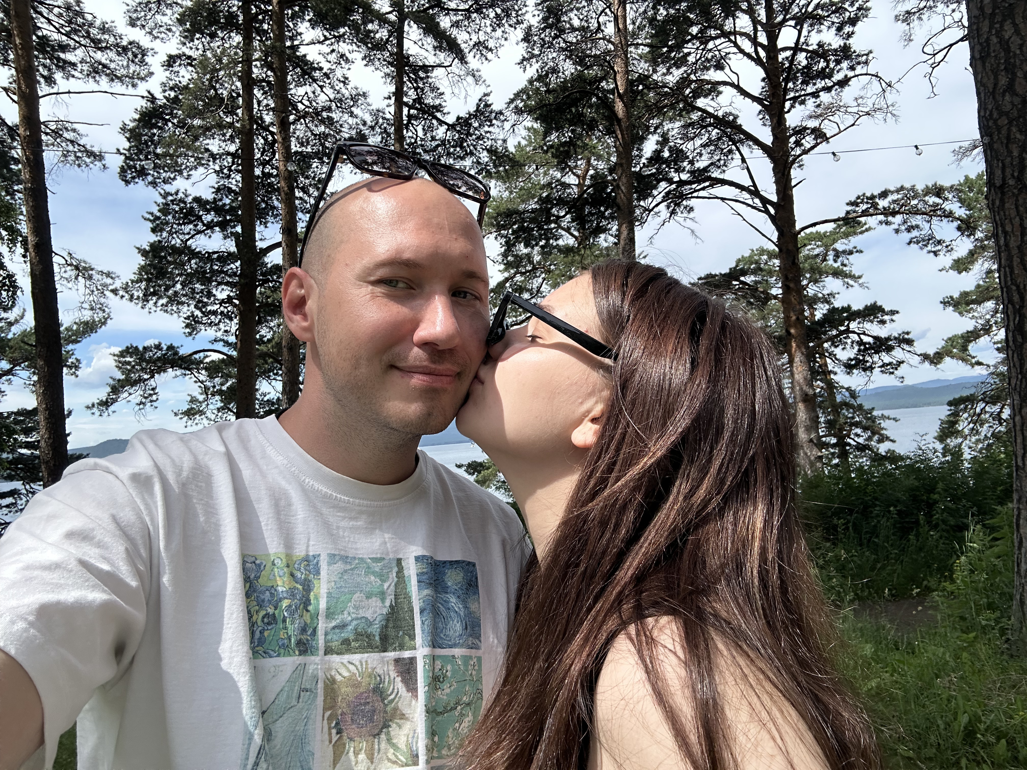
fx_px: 682
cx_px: 514
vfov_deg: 58.9
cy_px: 385
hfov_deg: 73.9
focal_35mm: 23
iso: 25
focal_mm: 2.69
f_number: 1.9
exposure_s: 1/857
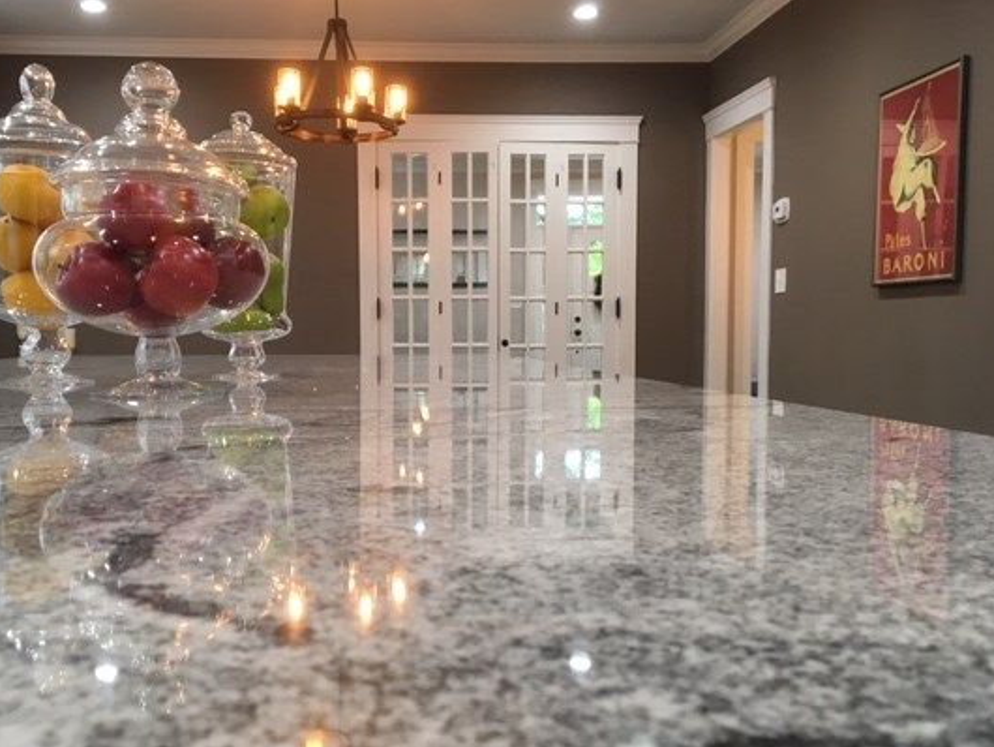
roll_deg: +0.2
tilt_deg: -2.5
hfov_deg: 52.4
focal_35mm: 35
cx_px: 414
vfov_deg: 40.7
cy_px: 390
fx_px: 1005
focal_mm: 4.15
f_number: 2.2
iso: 64
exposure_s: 1/30
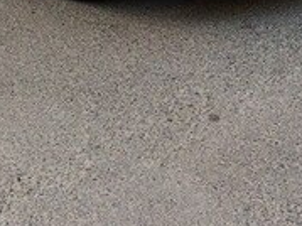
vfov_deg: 13.0
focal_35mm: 107
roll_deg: +0.7
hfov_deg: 18.2
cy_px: -117
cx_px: 61
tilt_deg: -12.3
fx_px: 933
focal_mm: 4.15
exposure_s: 1/376
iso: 32
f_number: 2.2
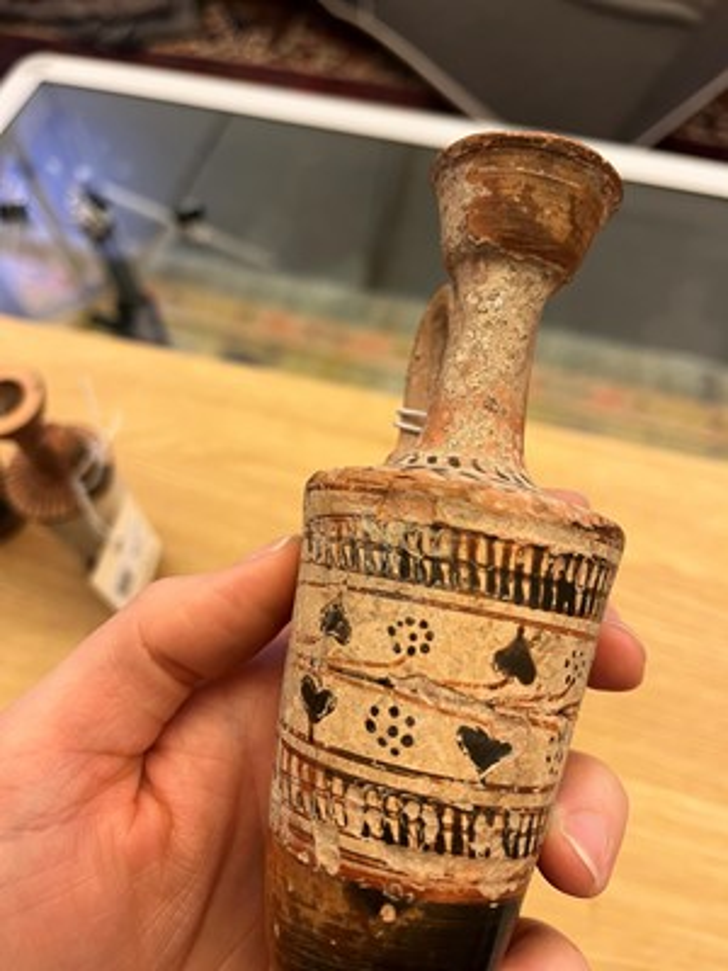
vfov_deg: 67.3
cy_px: 486
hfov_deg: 53.1
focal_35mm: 26
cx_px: 364
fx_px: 729
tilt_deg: -61.0
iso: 125
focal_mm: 5.1
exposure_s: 1/50
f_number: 1.6
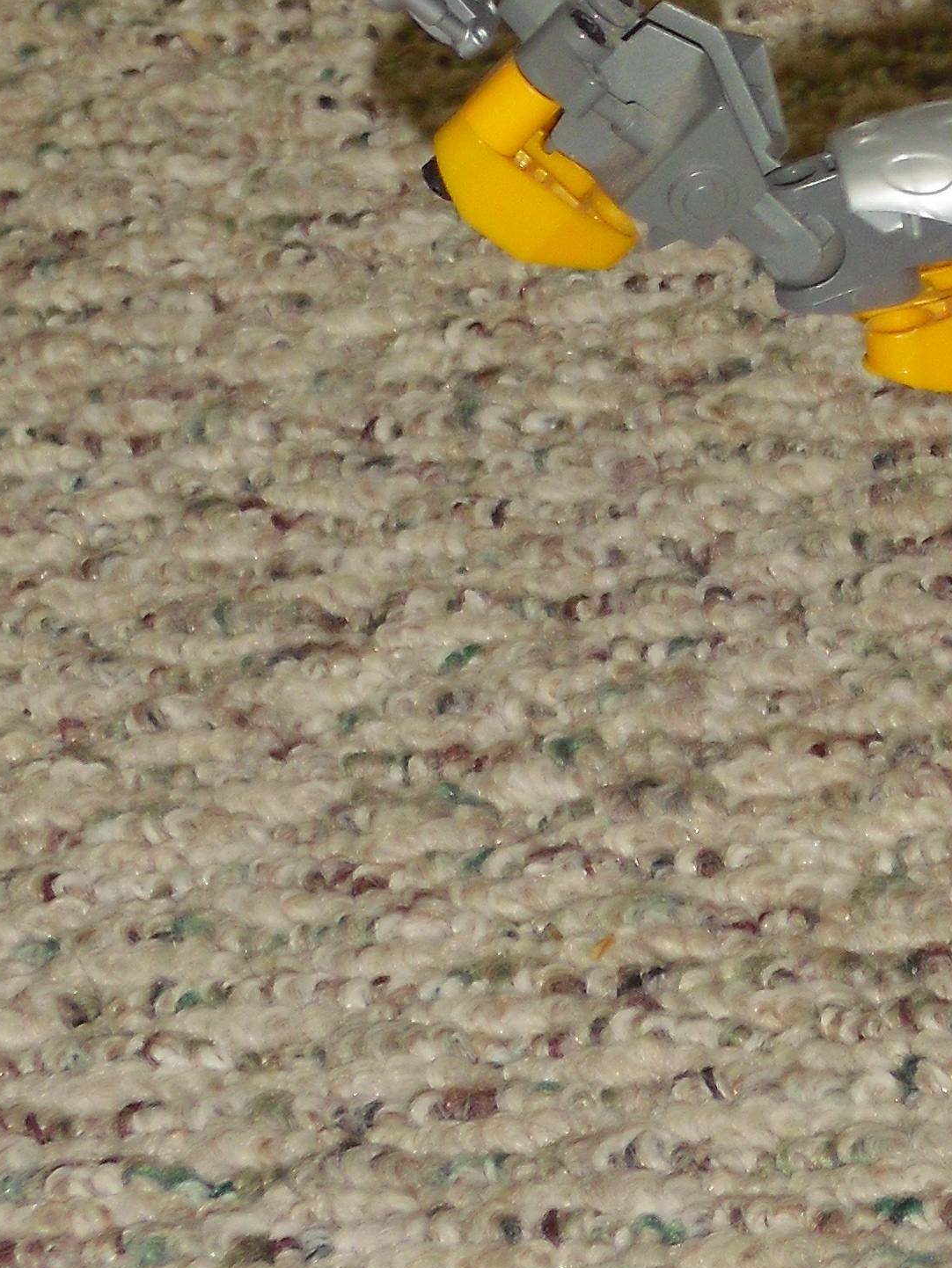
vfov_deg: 12.9
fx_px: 5389
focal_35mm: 147
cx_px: 1287
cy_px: -437
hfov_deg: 9.9
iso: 200
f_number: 3.8
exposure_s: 1/60
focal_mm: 9.4
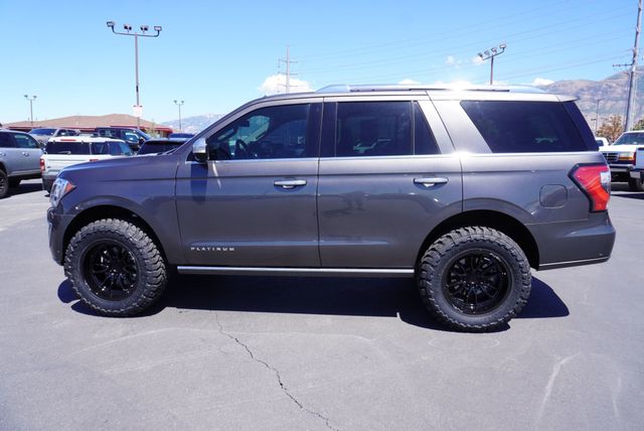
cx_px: 322
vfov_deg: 53.2
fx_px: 430
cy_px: 216
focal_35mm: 24
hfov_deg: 73.7
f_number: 8
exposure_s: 1/125
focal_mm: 16
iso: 100
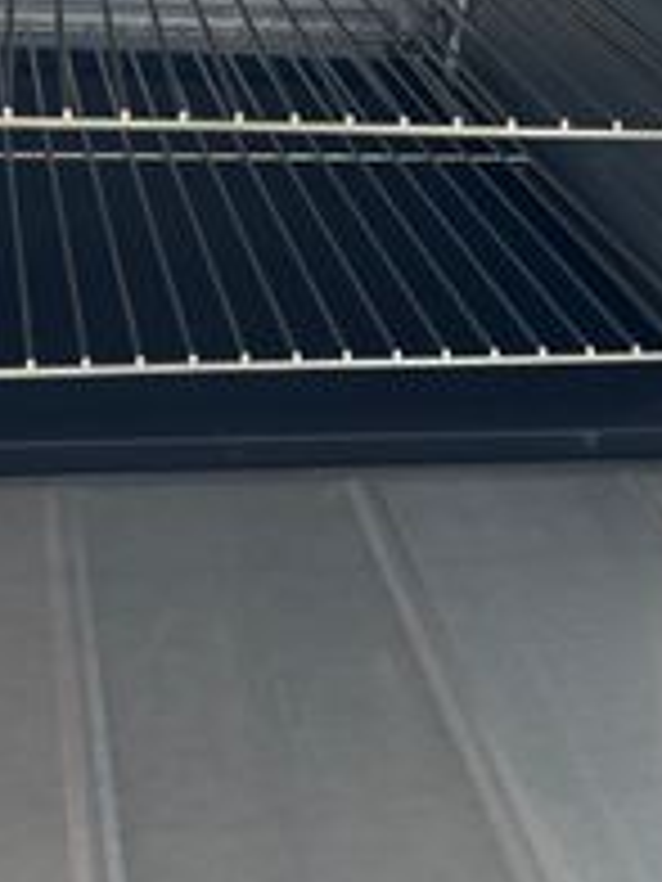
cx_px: 234
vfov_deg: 34.0
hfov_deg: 27.4
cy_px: 68
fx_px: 1351
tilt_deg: -21.6
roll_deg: -5.6
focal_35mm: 53
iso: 500
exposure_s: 1/40
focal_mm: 5.96
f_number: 1.6
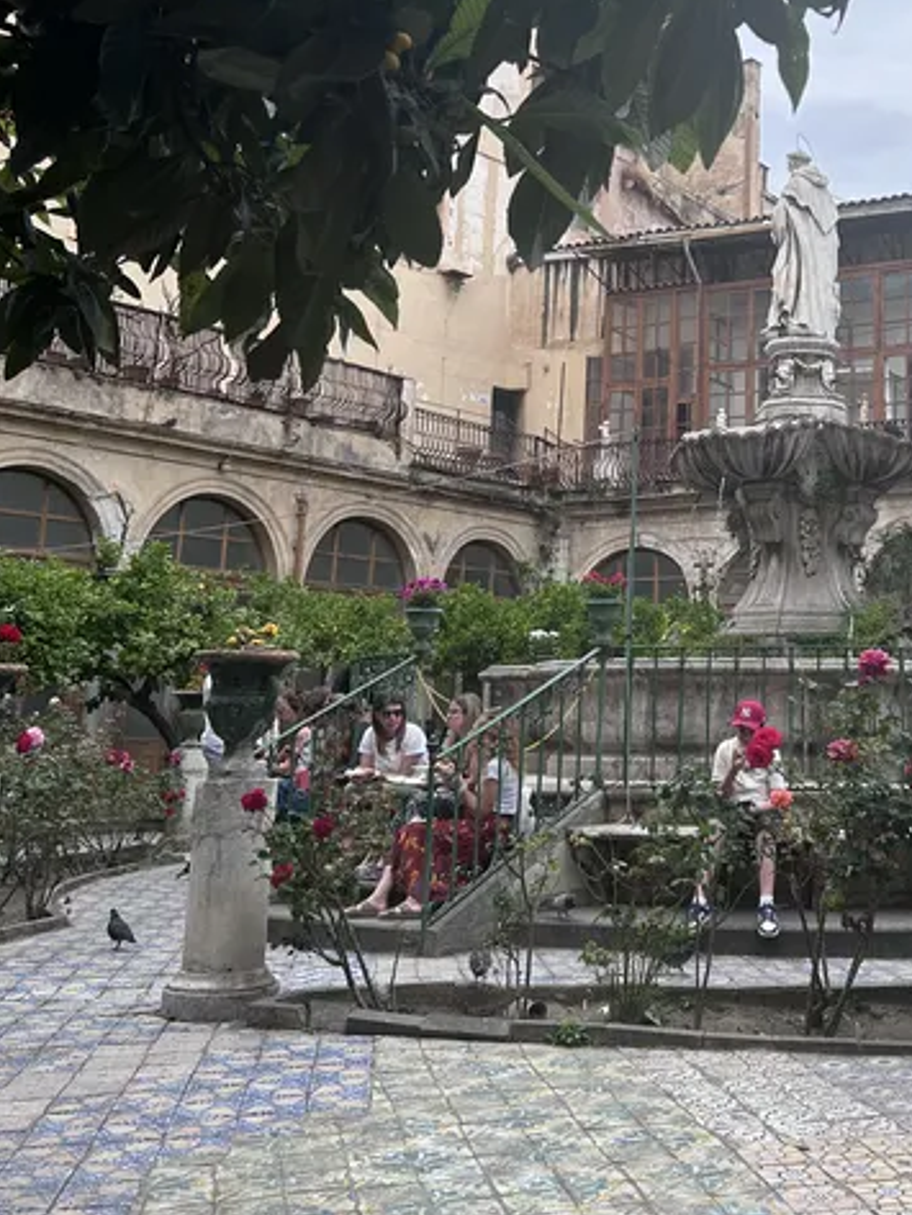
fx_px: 1545
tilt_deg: +12.9
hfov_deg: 31.8
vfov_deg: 42.2
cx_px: 766
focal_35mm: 44
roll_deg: -0.3
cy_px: 378
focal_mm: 5.7
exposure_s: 1/1488
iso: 50
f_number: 1.5
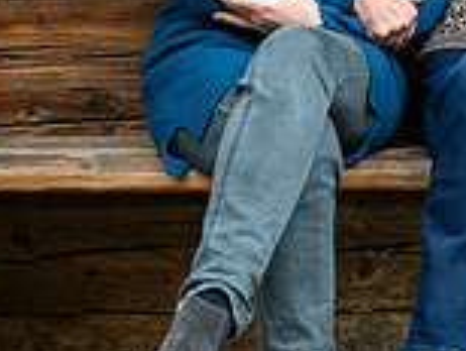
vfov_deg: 7.5
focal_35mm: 196
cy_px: -64
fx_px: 2643
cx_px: 413
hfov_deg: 10.0
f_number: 4.5
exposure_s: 1/320
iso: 640
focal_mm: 70
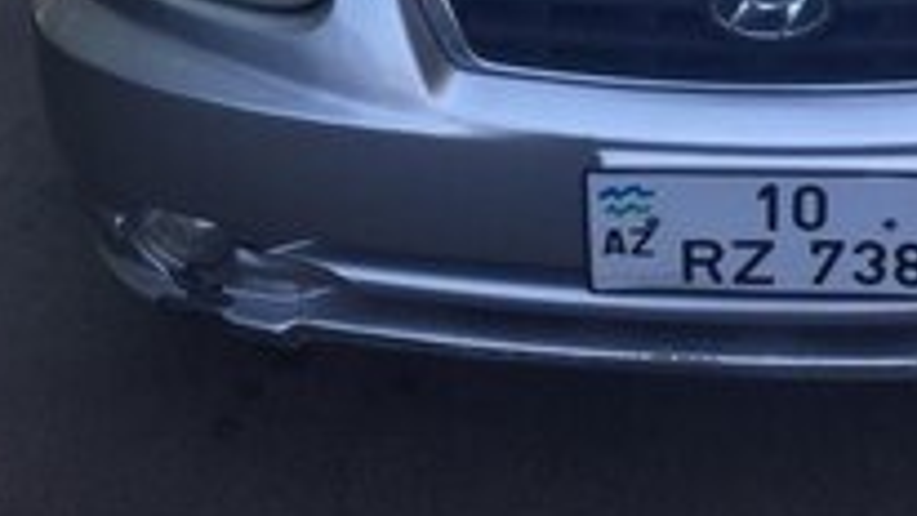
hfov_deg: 27.5
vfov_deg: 14.4
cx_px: 694
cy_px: -351
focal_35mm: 76
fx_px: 1848
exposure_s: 1/341
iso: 32
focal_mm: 4.15
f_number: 2.2
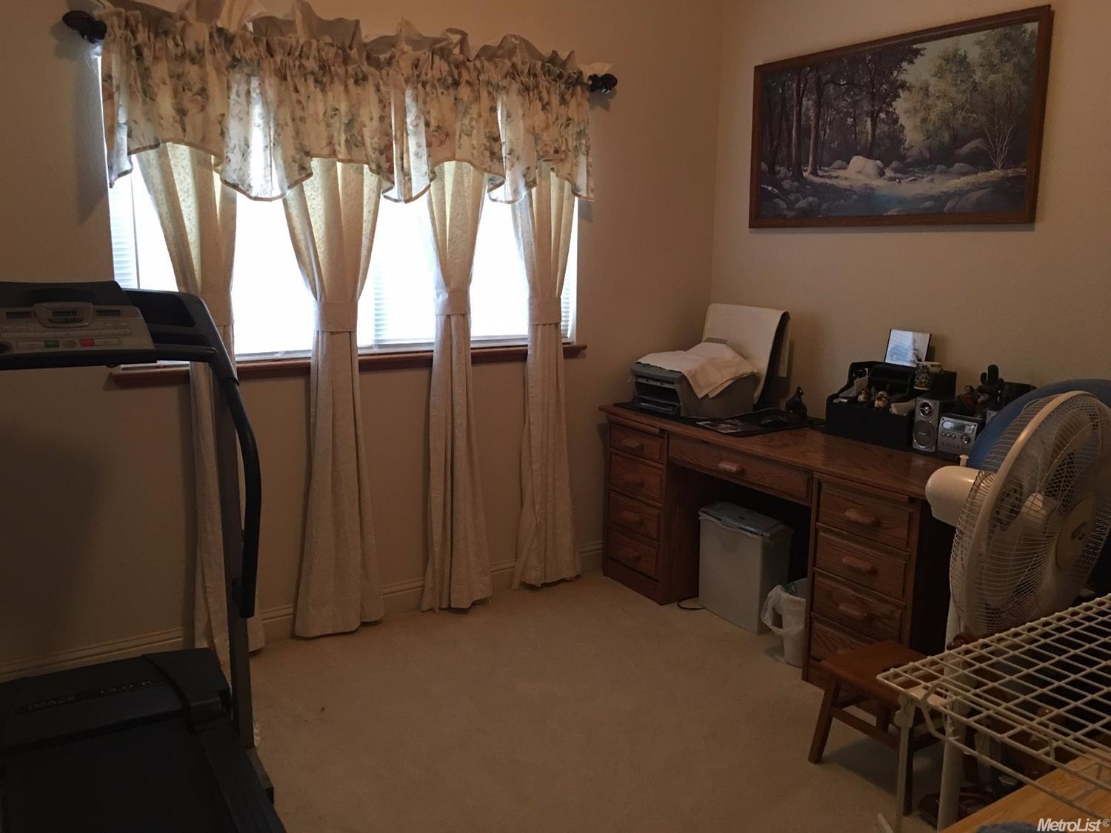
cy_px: 416
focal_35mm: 29
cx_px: 556
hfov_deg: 61.7
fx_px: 930
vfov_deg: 48.2
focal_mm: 4.15
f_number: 2.2
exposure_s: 1/15
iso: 80
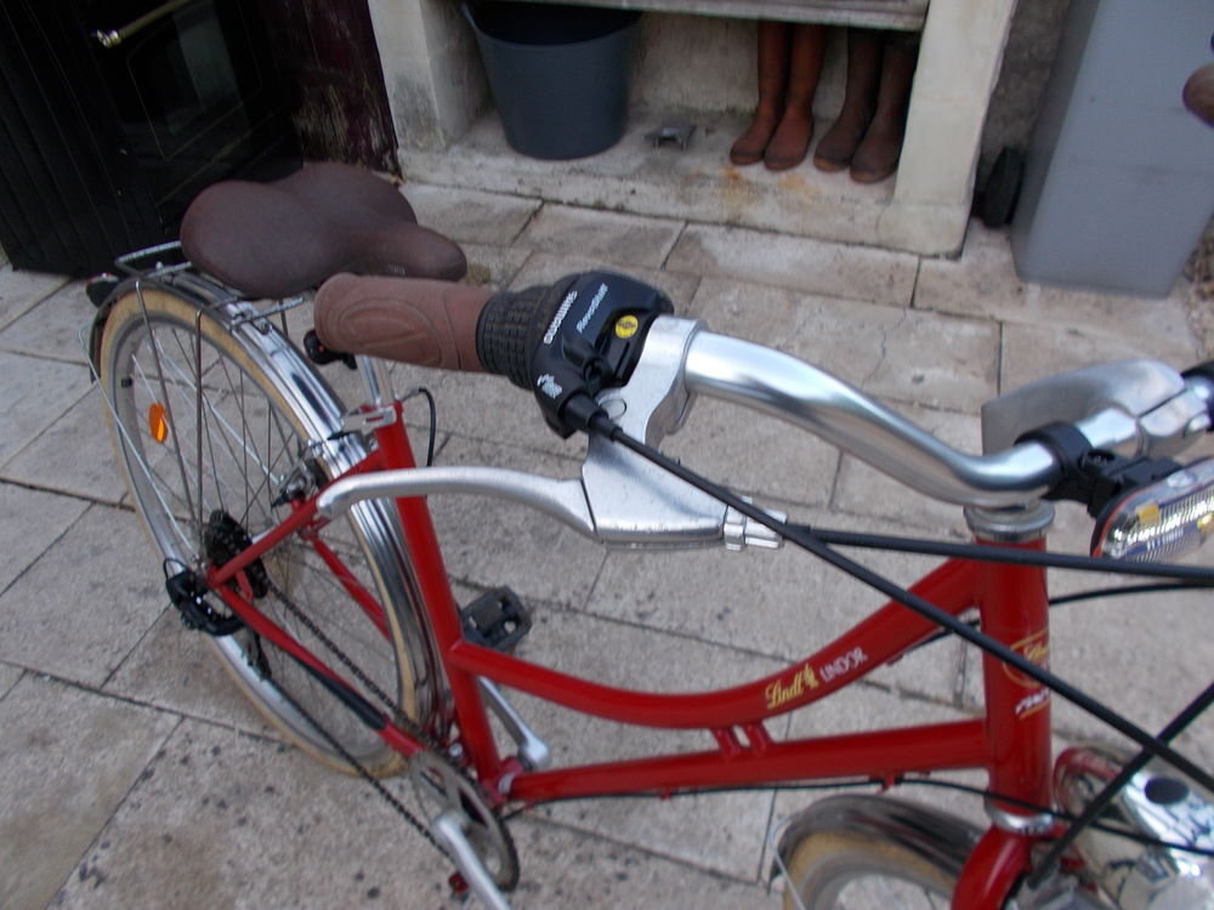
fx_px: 912
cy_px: 455
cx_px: 607
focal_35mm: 26
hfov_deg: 67.3
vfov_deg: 53.1
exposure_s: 1/100
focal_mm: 4.6
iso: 80
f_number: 3.2
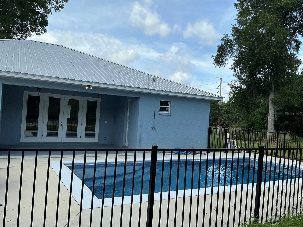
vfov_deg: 49.7
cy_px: 114
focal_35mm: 28
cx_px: 152
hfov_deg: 63.4
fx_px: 245
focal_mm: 3
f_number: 1.8
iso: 25
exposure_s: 1/1730
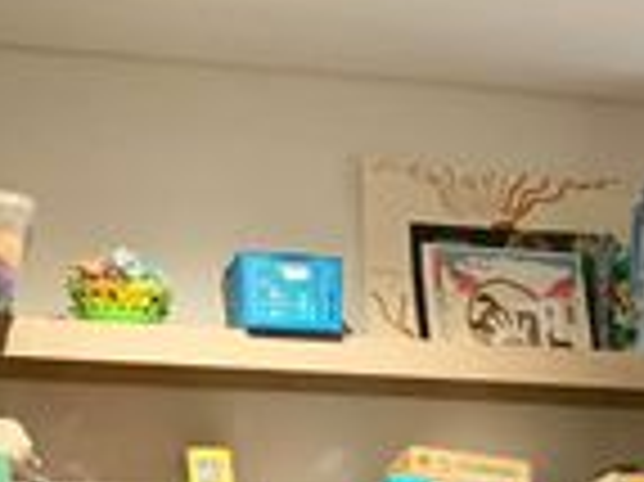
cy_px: 991
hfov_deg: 15.0
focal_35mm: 121
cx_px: 980
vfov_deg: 11.0
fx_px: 2249
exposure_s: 1/60
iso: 200
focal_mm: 4.25
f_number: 1.8
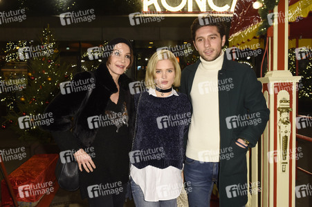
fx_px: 251
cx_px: 156
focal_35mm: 29
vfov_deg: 44.9
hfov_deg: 63.7
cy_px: 104
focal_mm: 29
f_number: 5.6
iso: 800
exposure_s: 1/60
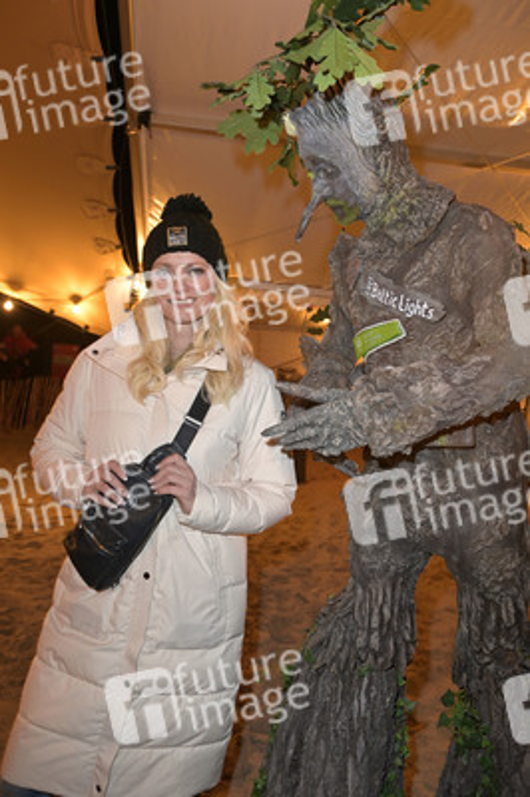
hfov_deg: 41.0
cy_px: 398
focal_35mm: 32
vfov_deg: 58.8
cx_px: 265
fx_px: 708
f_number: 4
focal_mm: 32
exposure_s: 1/50
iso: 2000
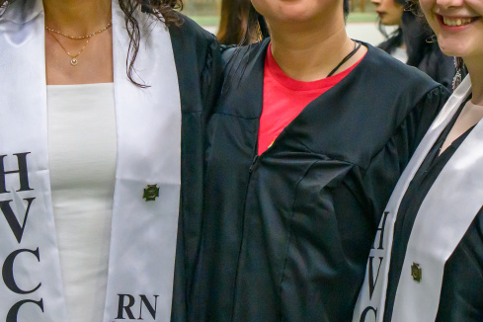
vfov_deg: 13.3
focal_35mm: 103
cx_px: 174
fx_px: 1382
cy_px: 103
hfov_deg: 19.8
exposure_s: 1/200
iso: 3200
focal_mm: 42
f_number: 5
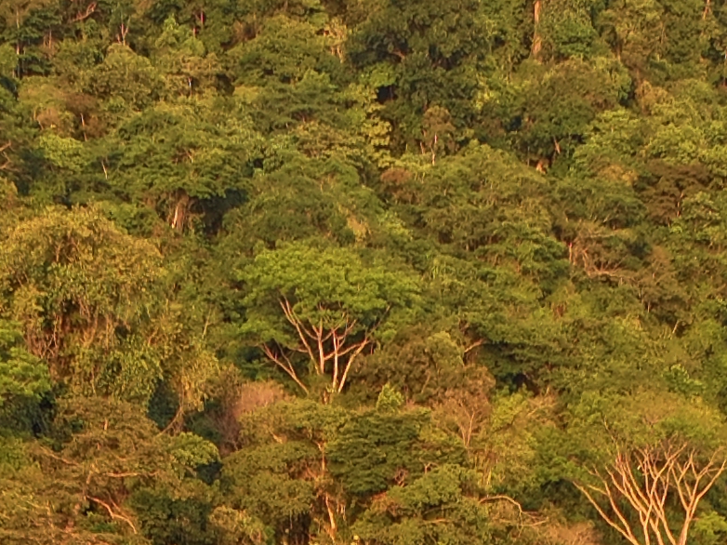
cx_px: 349
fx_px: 3401
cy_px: 1310
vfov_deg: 8.4
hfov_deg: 12.2
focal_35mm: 162
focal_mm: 12.29
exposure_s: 1/320
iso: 120
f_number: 2.8
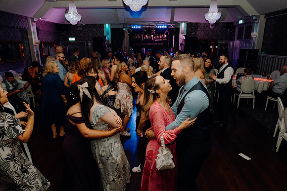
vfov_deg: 53.2
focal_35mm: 24
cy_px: 96
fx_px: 191
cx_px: 144
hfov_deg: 73.7
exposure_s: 1/160
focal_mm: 24
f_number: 3.5
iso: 2500
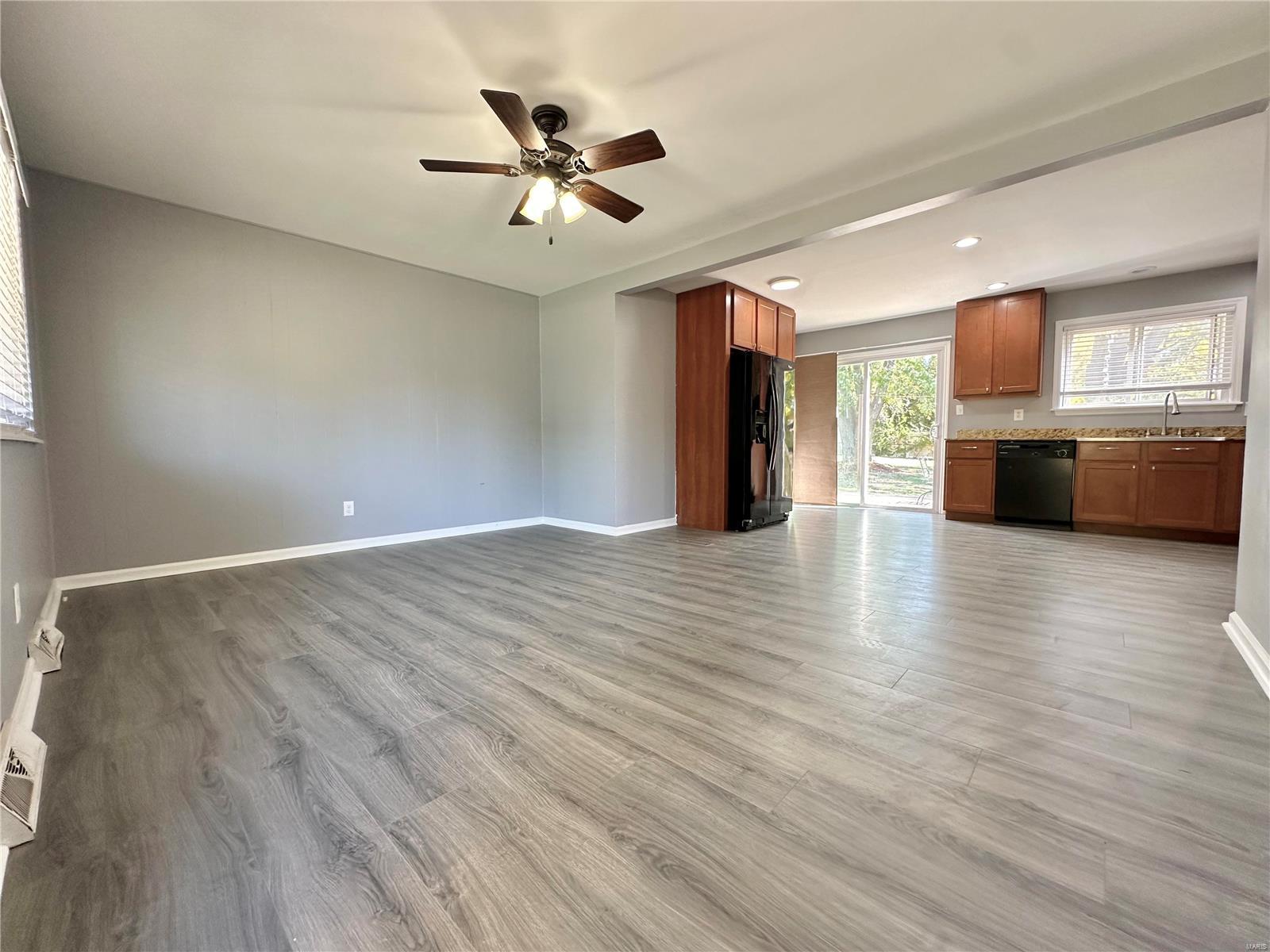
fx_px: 514
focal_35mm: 14
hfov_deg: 102.1
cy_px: 476
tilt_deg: -4.1
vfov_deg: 85.7
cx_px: 635
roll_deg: +0.5
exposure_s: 1/120
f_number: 2.2
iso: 200
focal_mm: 2.22
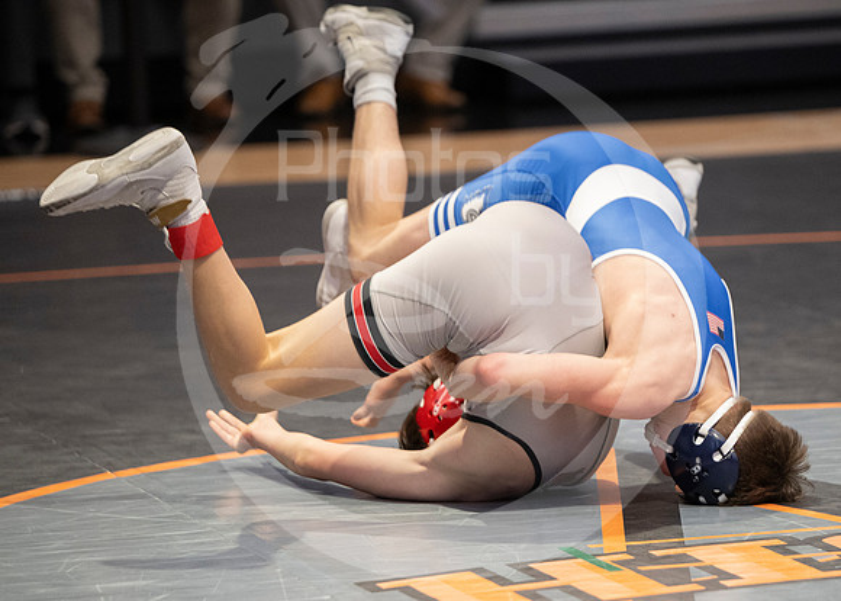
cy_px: 456
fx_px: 6834
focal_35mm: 286
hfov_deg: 7.0
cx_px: 531
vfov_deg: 5.0
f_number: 2.8
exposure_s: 1/1000
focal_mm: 180
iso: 3200
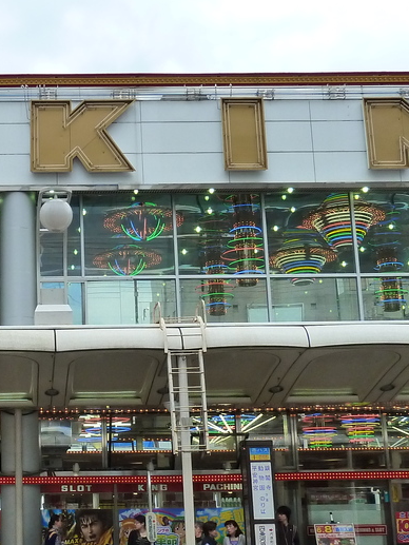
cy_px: 316
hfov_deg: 24.2
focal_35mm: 58
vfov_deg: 33.2
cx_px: 12
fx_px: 913
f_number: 4
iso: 200
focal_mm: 4.1
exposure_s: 1/320
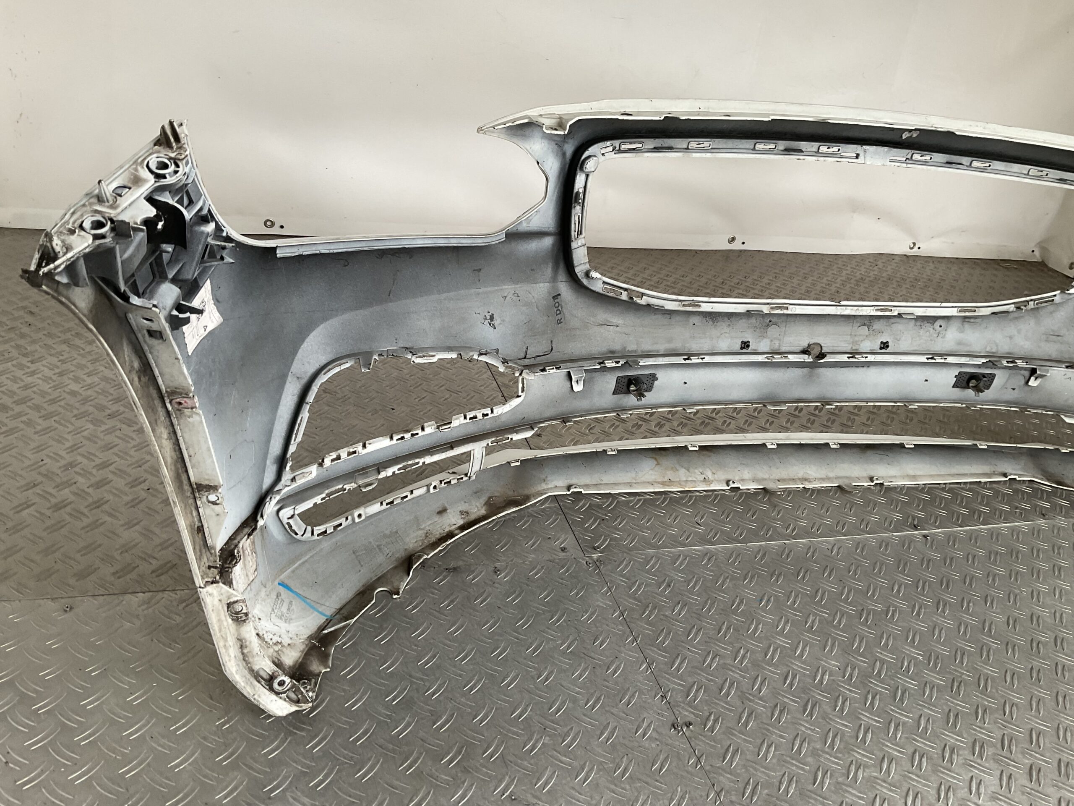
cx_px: 537
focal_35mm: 29
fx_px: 900
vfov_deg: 48.2
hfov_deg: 61.7
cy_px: 403
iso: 40
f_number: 1.8
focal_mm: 3
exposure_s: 1/50
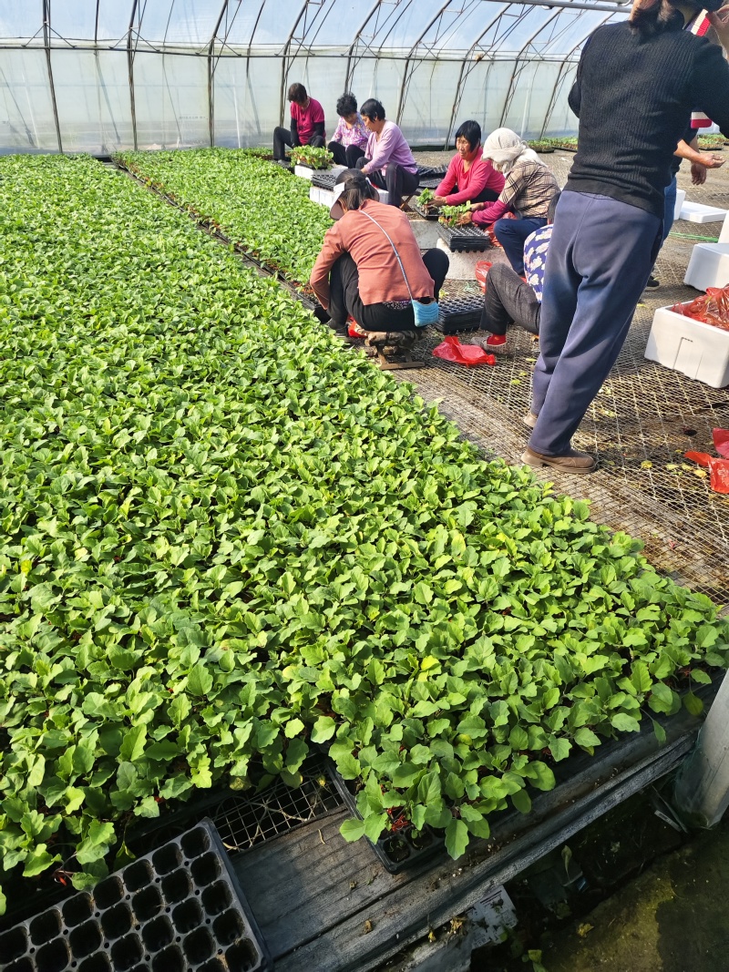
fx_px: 646
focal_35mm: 23
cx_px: 364
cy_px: 486
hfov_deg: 58.9
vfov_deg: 73.9
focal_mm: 5.5
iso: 71
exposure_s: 1/2257
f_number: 1.75
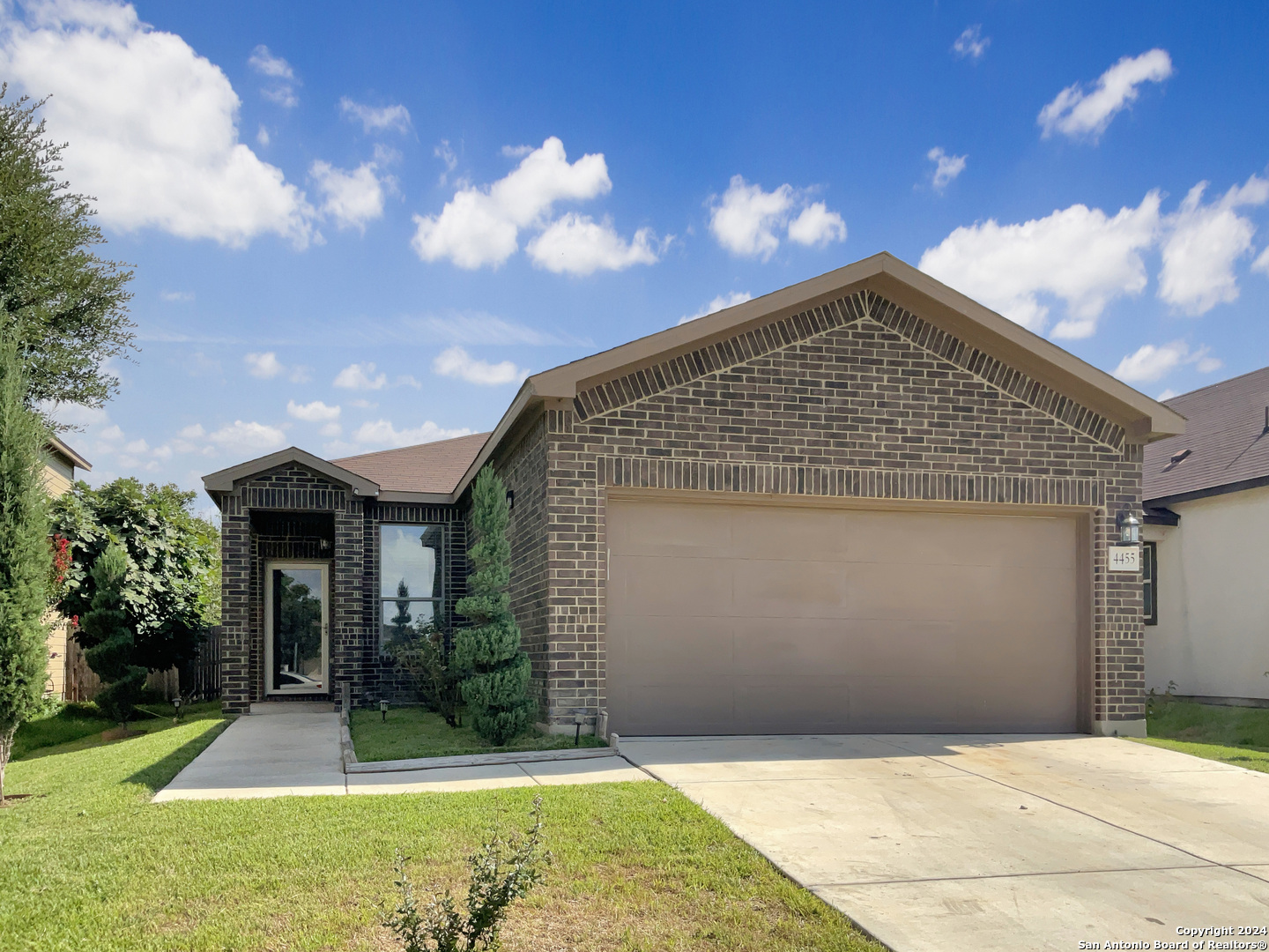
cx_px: 634
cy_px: 476
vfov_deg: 48.2
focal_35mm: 29
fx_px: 1063
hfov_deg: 61.7
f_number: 1.8
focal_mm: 3
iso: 16
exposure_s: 1/3534
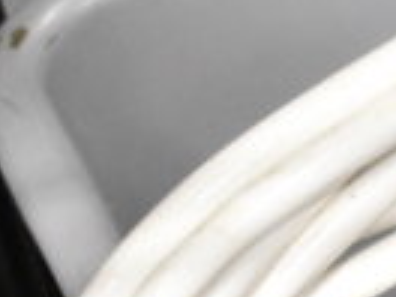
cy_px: 400
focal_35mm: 227
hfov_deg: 8.2
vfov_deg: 6.5
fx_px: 2597
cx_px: 882
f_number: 4.5
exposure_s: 1/50
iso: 7200
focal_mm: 34
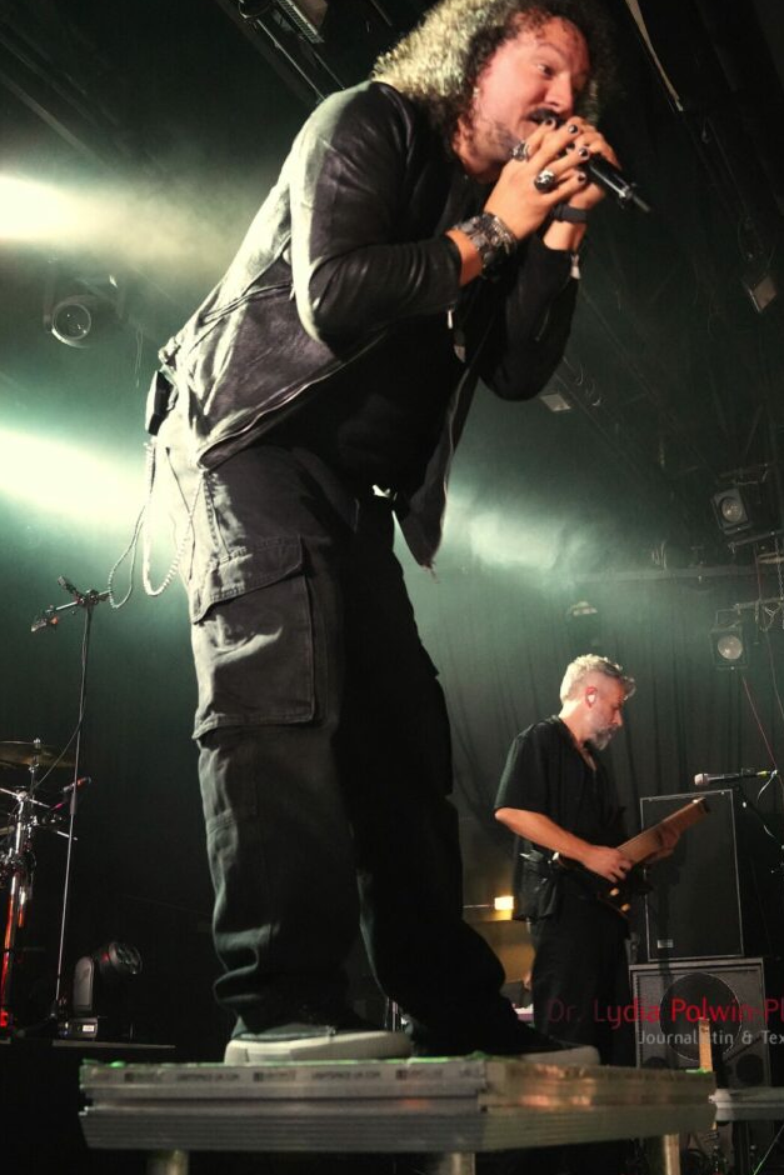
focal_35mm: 39
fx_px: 1261
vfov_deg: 49.9
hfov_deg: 34.5
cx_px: 438
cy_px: 544
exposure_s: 1/20
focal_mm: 21
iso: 6400
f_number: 3.5
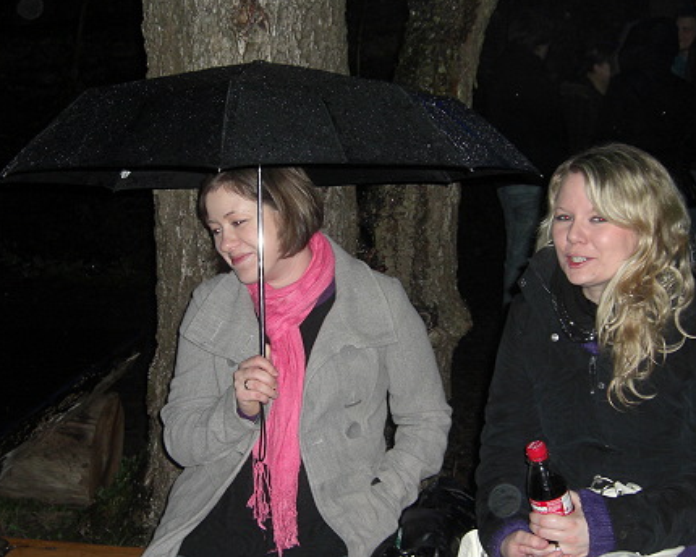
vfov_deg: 27.6
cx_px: 313
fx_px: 1133
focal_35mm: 55
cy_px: 275
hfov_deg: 34.1
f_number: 2.8
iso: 200
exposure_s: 1/60
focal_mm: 7.9
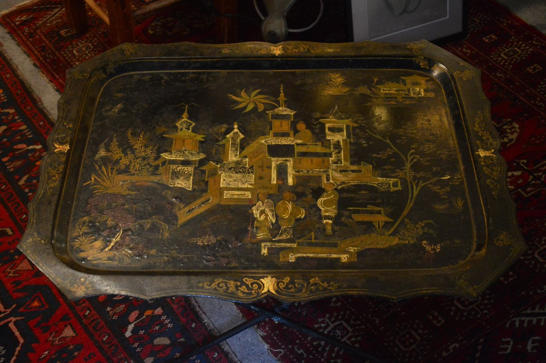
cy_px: 182
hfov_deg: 37.9
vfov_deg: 25.7
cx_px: 273
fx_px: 796
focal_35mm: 52
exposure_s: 1/30
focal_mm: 35
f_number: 4.5
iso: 3200
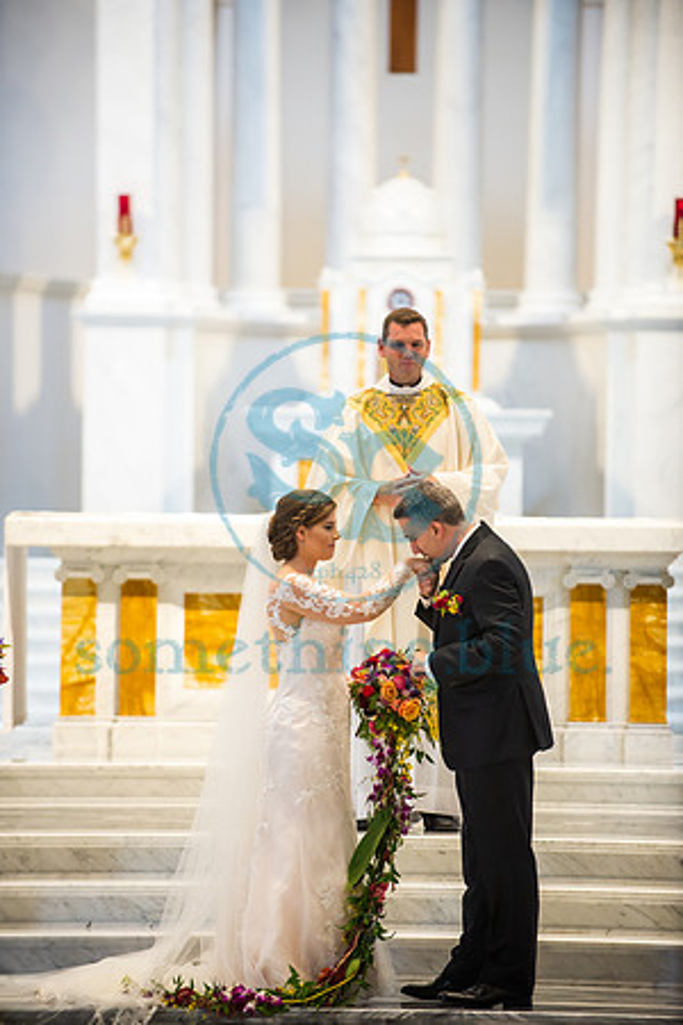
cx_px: 342
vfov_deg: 10.3
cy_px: 512
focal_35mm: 200
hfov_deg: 6.9
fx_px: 5691
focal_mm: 200
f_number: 2.8
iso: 1250
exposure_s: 1/250
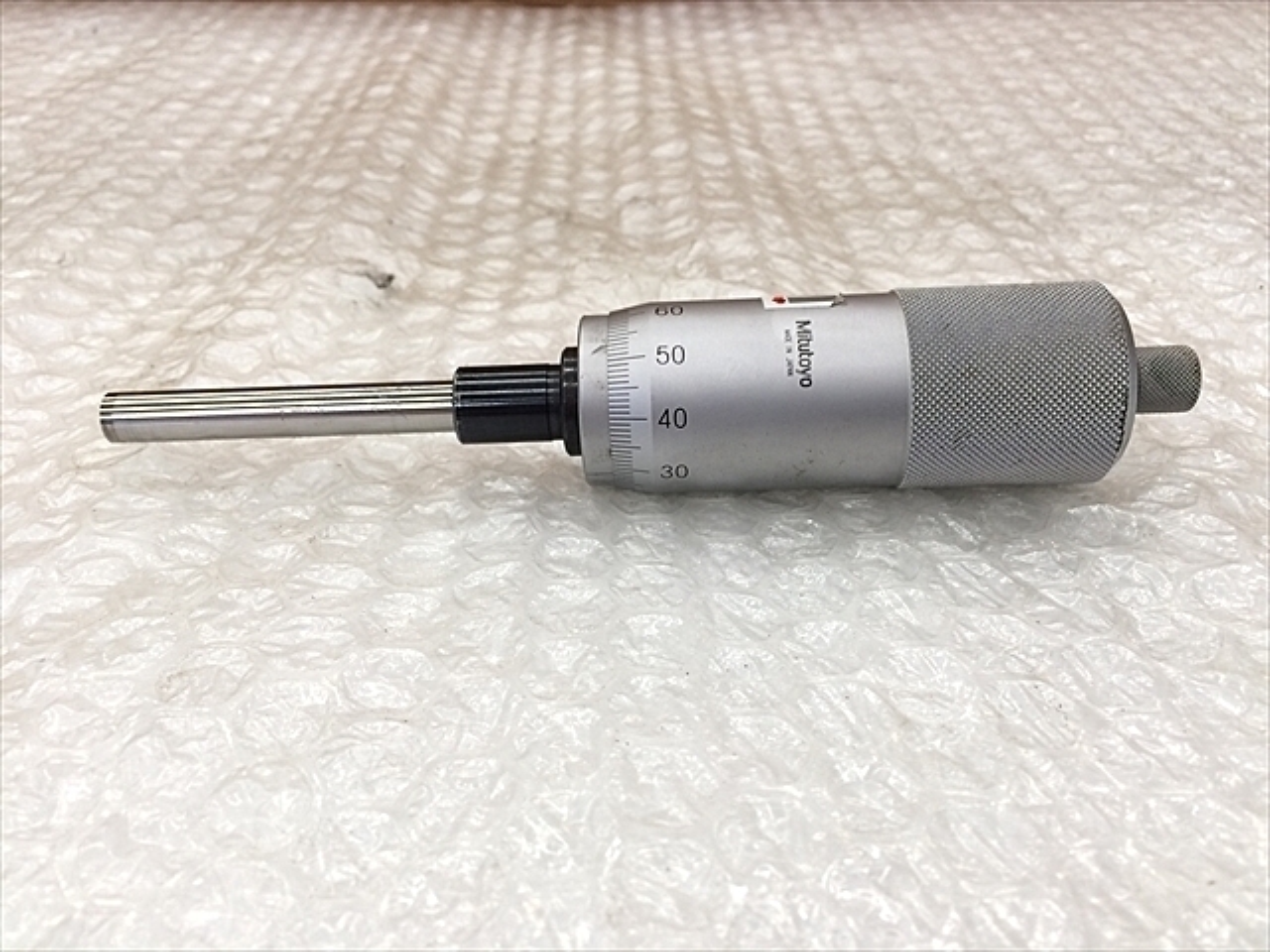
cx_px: 635
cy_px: 476
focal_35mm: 29
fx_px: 1064
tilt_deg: -33.7
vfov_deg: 48.2
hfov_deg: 61.7
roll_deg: +1.8
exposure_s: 1/30
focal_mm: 4.15
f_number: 2.2
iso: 40
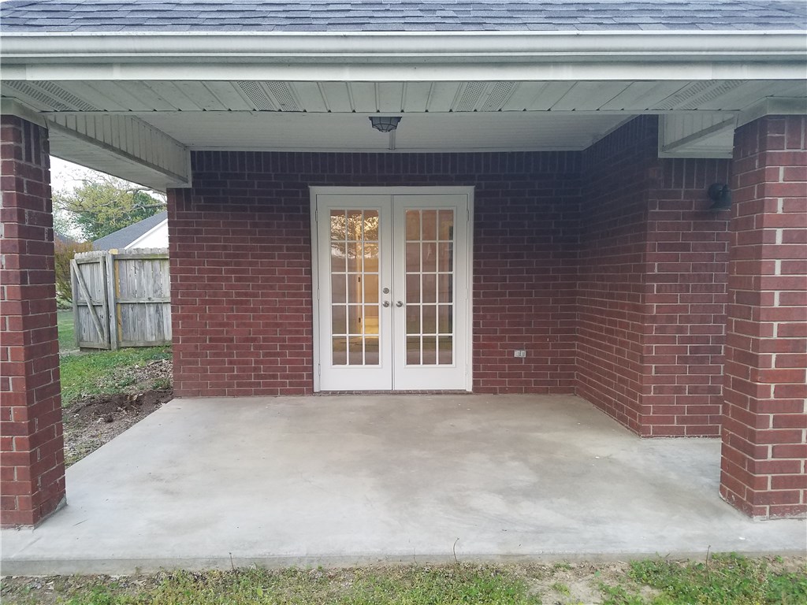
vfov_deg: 53.1
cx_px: 404
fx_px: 606
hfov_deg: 67.3
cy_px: 302
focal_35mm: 26
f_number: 1.7
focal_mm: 4.2
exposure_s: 1/60
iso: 125
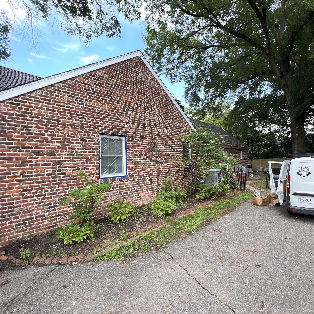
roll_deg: +1.6
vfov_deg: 87.4
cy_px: 156
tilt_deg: +1.5
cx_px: 199
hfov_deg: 85.5
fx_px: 164
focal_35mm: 16
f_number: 1.8
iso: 32
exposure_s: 1/102
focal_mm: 1.57
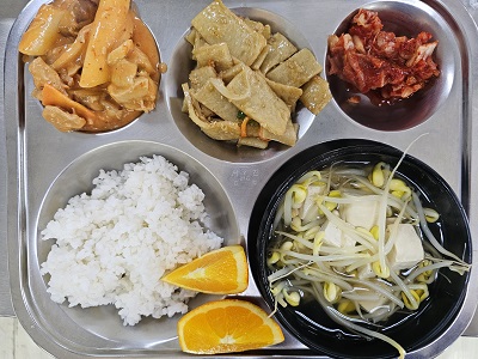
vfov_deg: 58.9
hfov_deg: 73.9
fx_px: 318
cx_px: 239
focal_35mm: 23
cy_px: 180
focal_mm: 6.3
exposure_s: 1/100
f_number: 1.7
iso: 400
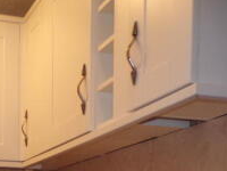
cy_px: 238
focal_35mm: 70
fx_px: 459
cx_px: -2
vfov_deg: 19.0
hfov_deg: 26.3
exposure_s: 1/34
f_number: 3
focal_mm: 4.3
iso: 200
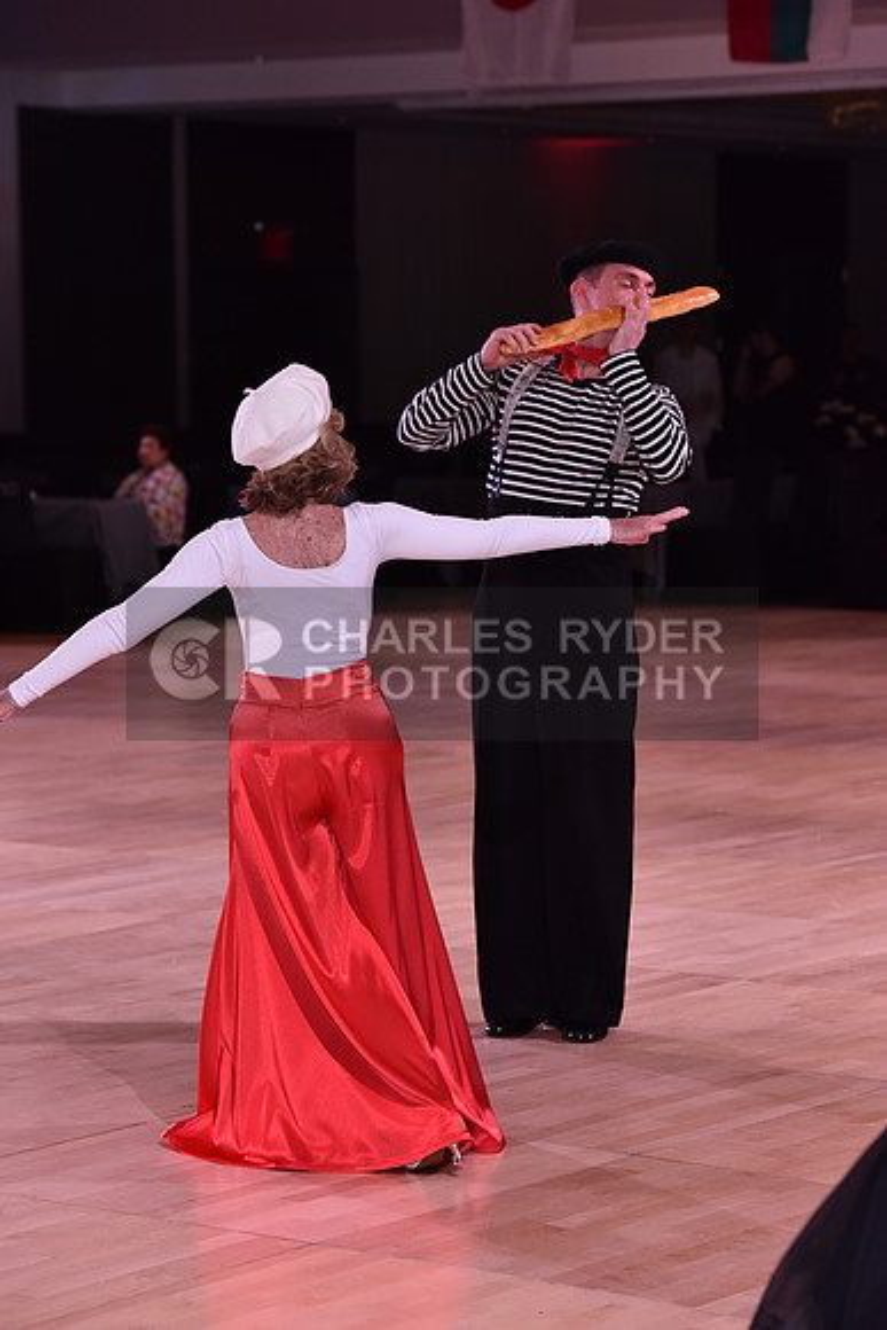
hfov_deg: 12.5
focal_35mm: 110
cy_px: 665
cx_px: 444
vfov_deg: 18.6
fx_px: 4063
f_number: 4.5
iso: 1600
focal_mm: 110
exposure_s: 1/250
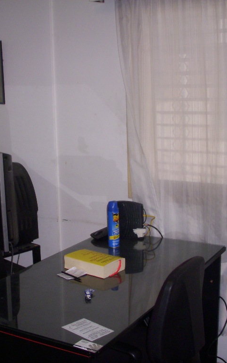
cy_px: 182
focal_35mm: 54
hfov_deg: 23.9
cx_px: 82
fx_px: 535
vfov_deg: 37.5
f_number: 3.3
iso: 160
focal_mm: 6.3
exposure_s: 1/50
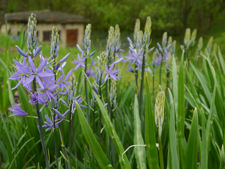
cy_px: 84
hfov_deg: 41.2
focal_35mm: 46
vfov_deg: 31.5
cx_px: 112
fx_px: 299
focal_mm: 23
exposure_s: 1/60
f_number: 4.4
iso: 160
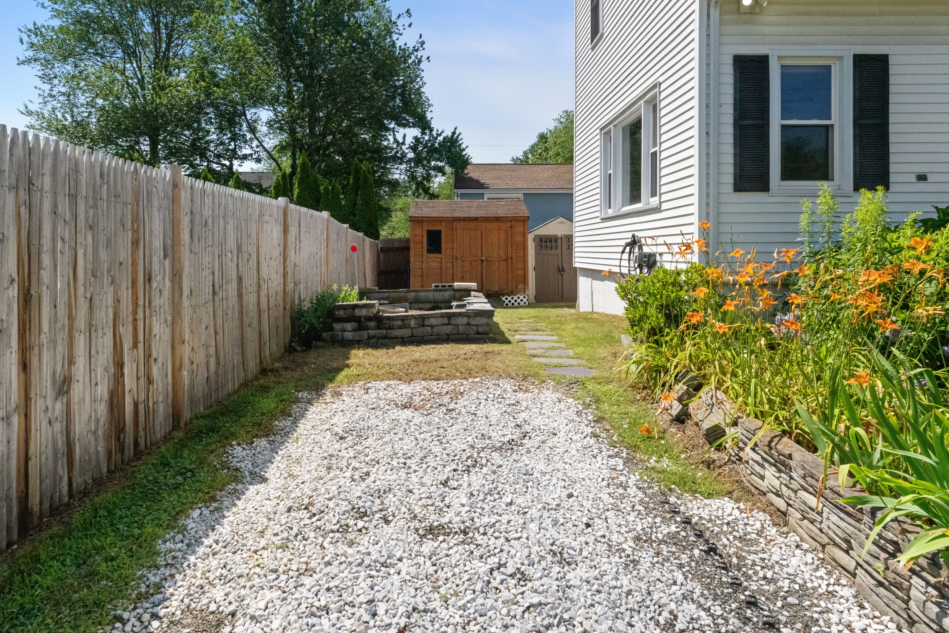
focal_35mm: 20
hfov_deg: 82.4
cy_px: 254
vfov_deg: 60.2
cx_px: 433
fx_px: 540
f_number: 11
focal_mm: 16.4
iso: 3200
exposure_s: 1/5000
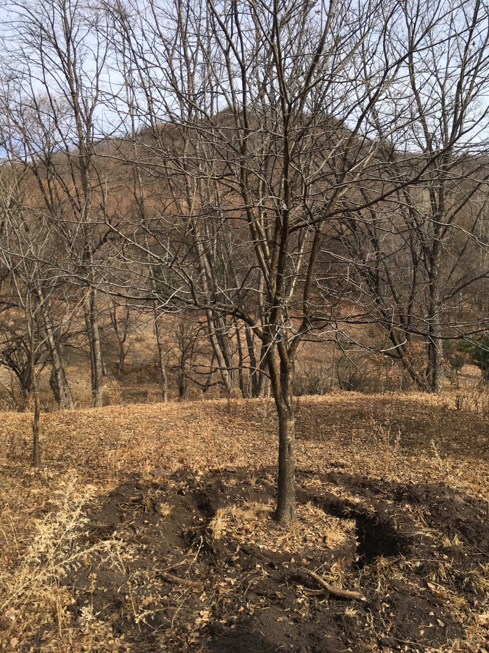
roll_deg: +2.0
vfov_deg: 61.7
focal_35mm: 29
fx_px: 546
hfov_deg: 48.2
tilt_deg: -3.5
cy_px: 326
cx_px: 244
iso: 25
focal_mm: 4.15
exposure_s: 1/777
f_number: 2.2
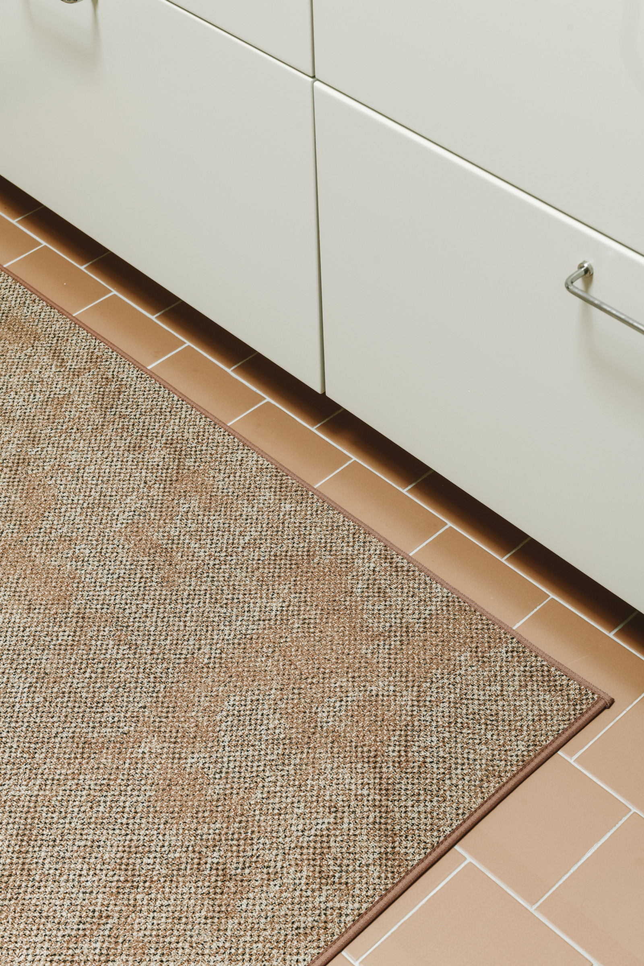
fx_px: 1556
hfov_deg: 23.4
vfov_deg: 34.5
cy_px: 483
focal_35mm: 58
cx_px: 322
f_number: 10
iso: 250
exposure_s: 2.5
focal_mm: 58
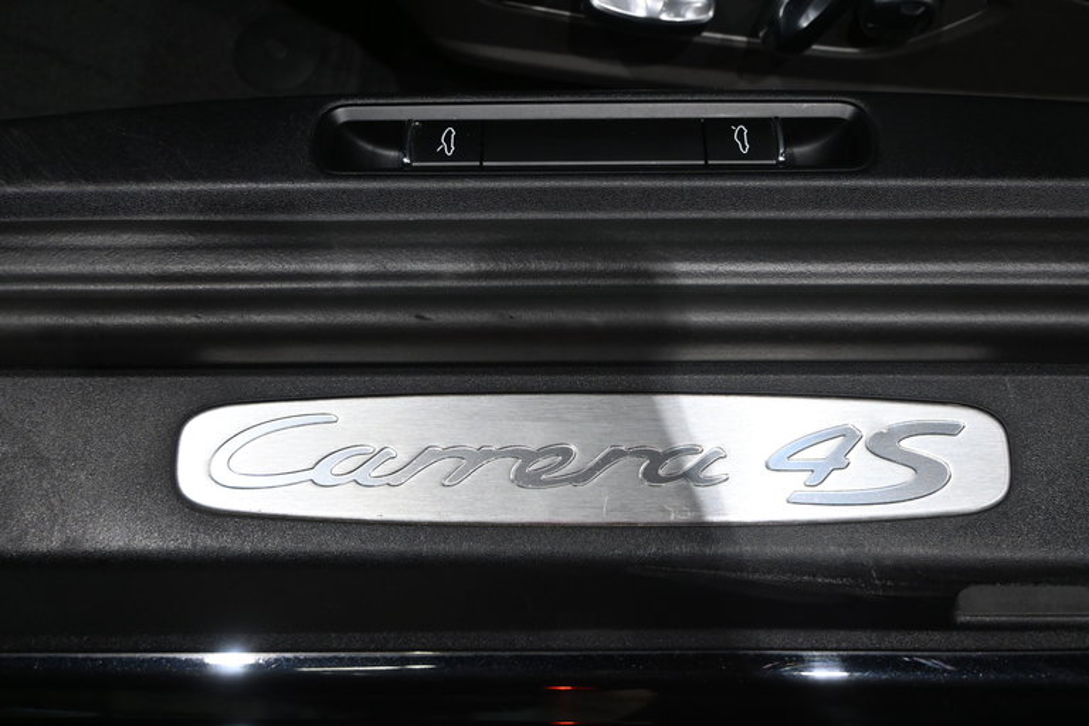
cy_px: 363
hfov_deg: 52.2
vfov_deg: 36.2
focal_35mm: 37
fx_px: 1112
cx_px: 544
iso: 900
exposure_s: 1/125
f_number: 4.2
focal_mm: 24.5
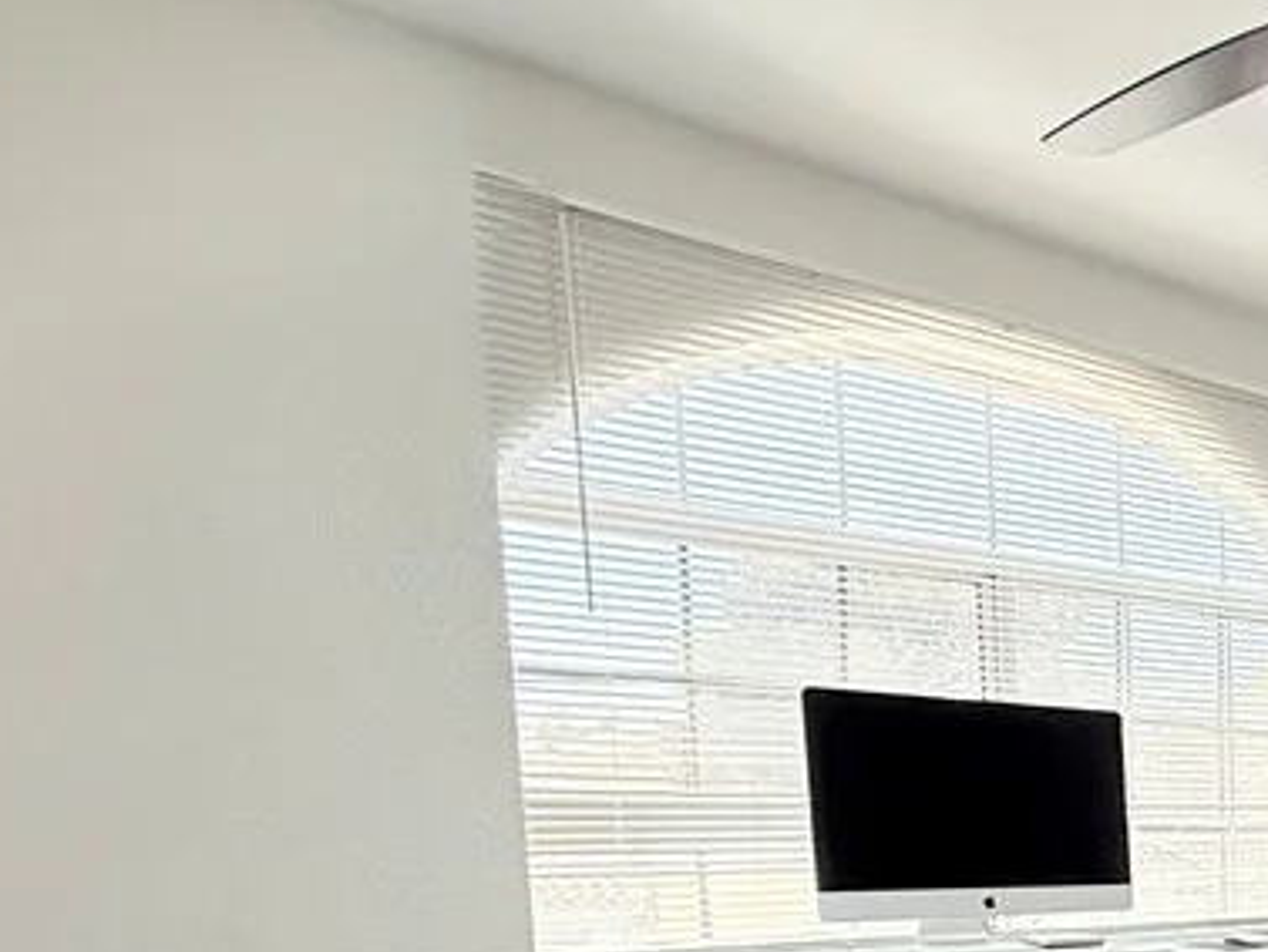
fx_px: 1392
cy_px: 969
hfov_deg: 33.8
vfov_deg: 34.1
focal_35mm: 38
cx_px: 1682
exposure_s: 1/120
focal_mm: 2.22
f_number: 2.2
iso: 100
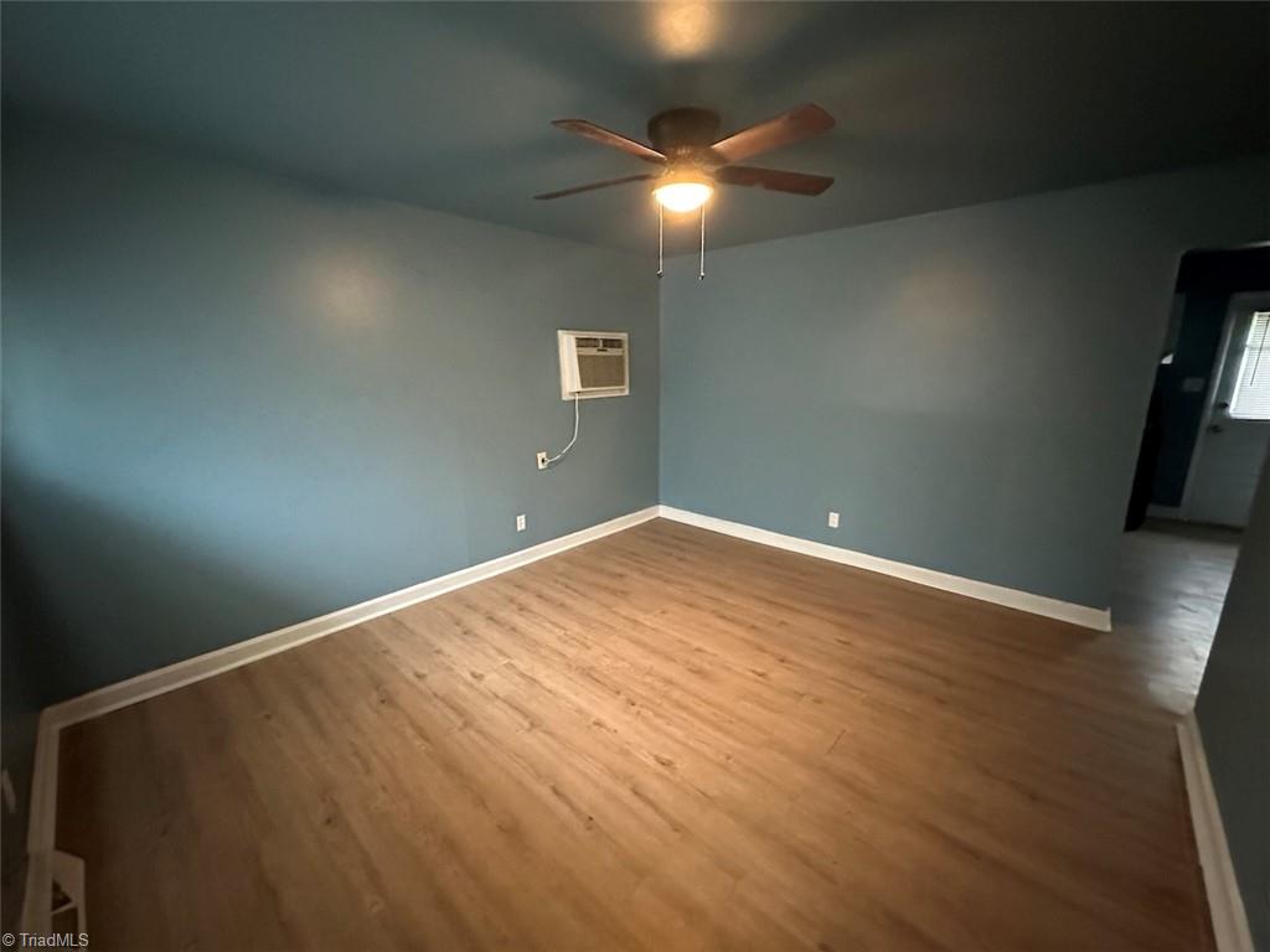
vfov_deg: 85.7
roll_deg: +0.3
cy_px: 476
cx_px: 635
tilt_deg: -11.9
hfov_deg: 102.1
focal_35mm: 14
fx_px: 514
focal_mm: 2.22
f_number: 2.2
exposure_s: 1/41
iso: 1250
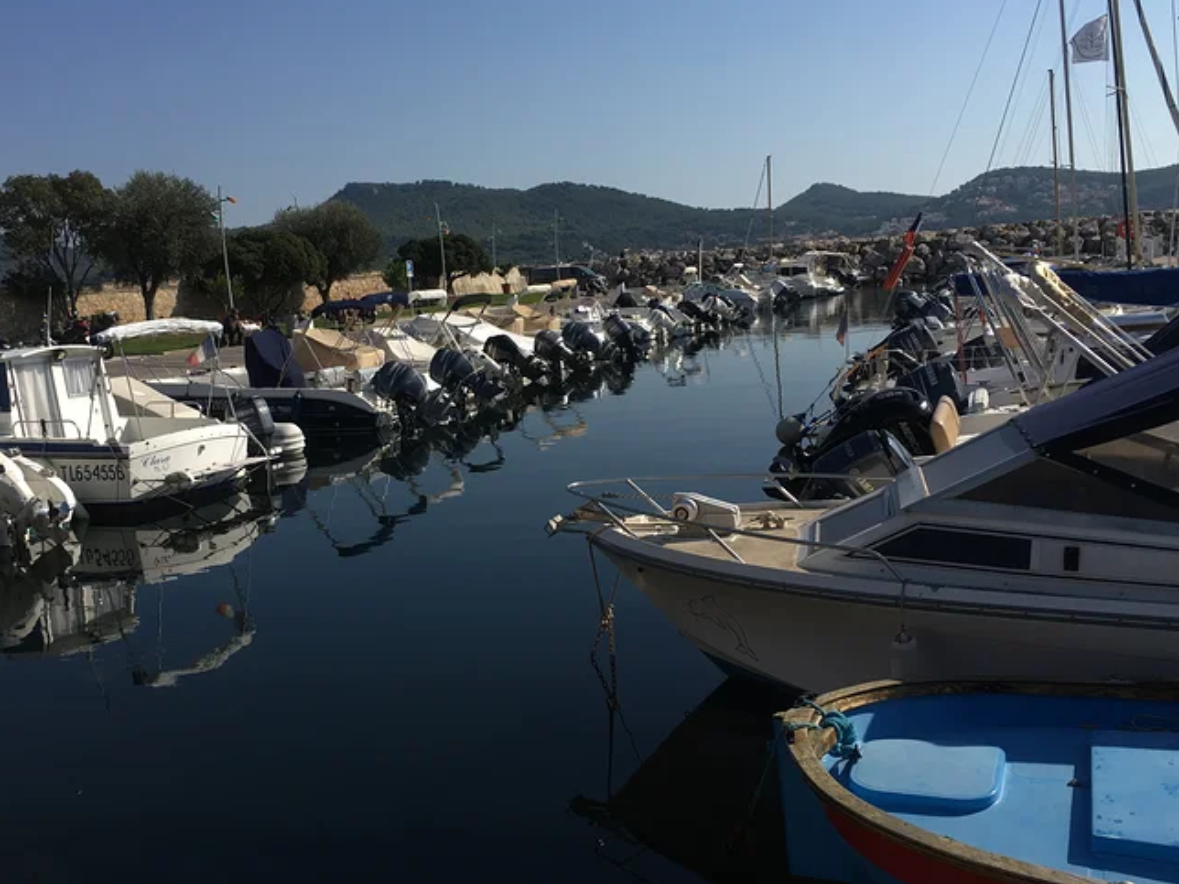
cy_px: 439
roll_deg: +4.3
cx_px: 522
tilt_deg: -6.1
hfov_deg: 51.2
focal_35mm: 36
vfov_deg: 39.7
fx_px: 1226
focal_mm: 4.15
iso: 25
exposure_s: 1/1789
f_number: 2.2
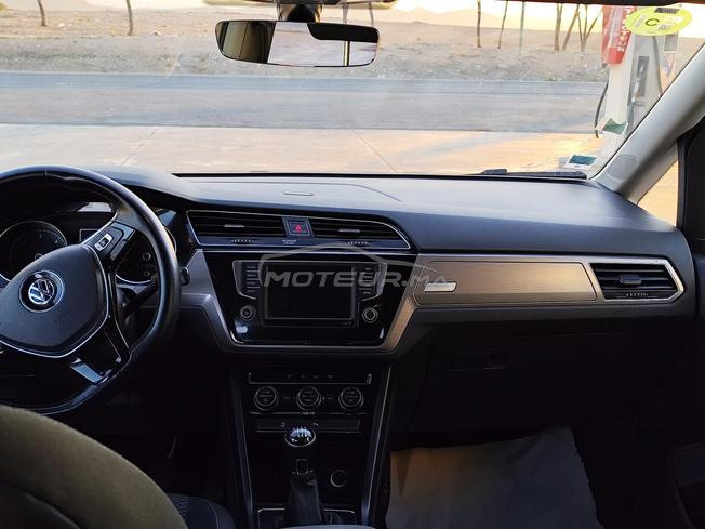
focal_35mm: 39
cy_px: 264
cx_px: 352
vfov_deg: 36.8
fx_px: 794
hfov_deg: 47.9
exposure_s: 1/100
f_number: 1.65
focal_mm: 6.19
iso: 160
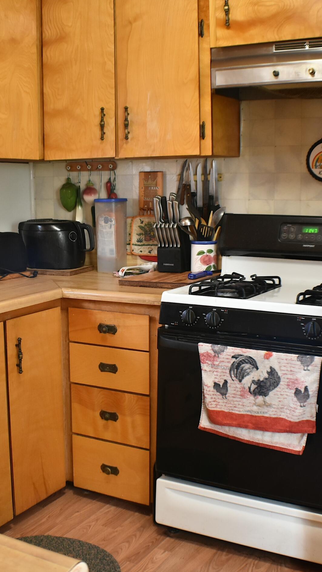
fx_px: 835
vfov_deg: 37.8
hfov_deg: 21.7
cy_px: 300
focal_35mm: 55
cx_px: 100
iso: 1400
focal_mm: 22
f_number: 3.8
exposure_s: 1/40
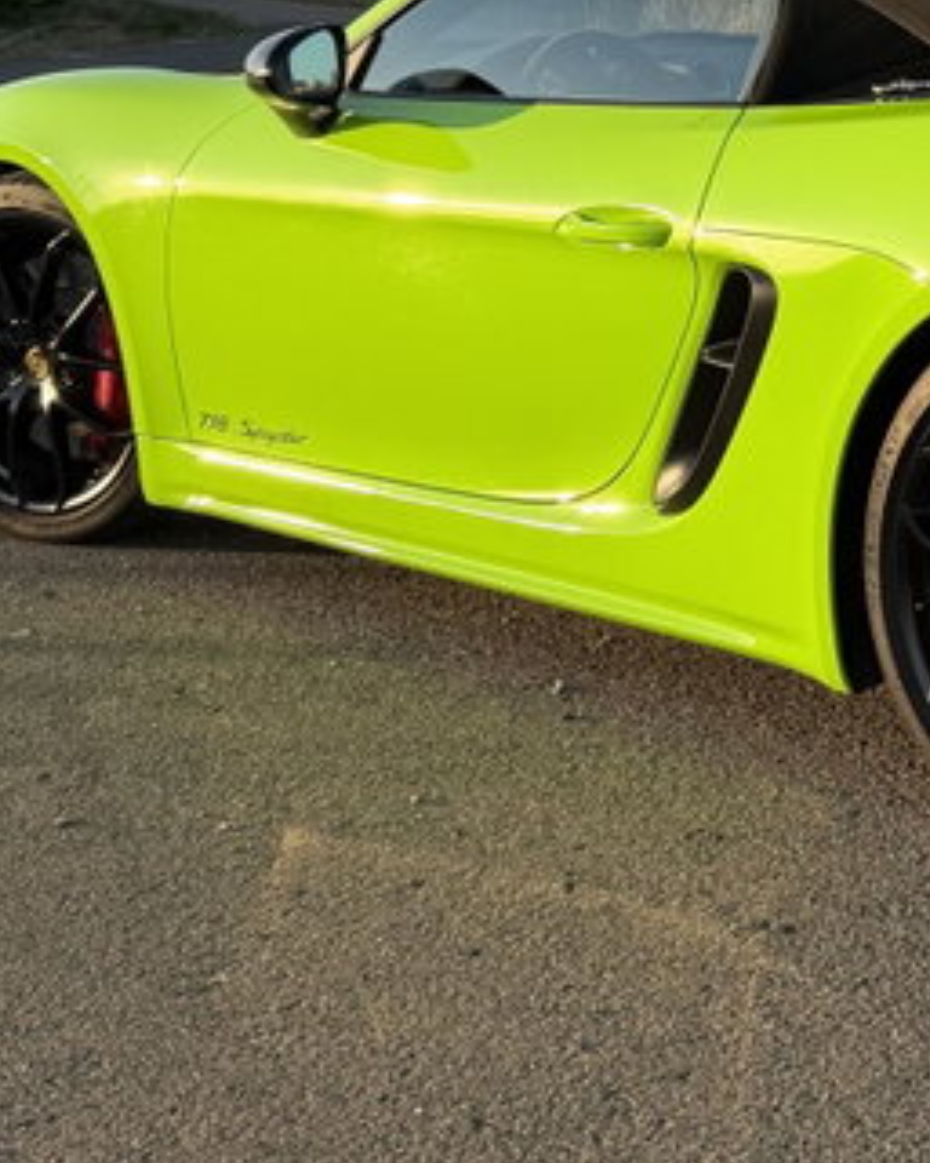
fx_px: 2580
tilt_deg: -3.7
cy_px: 58
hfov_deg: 19.5
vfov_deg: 24.5
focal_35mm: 75
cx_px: 1046
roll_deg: -1.8
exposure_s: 1/1464
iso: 80
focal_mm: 6.76
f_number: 1.78
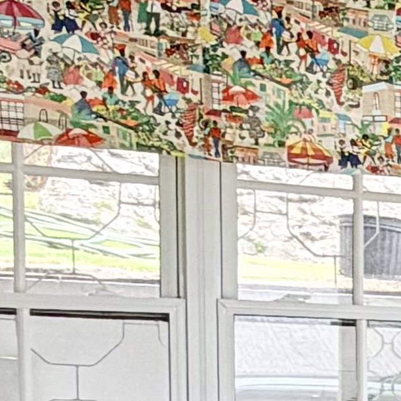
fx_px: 1533
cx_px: 1050
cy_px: 490
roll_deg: -0.7
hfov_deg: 11.5
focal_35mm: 117
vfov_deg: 14.4
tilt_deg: -3.6
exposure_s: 1/100
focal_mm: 2.22
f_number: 2.2
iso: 64
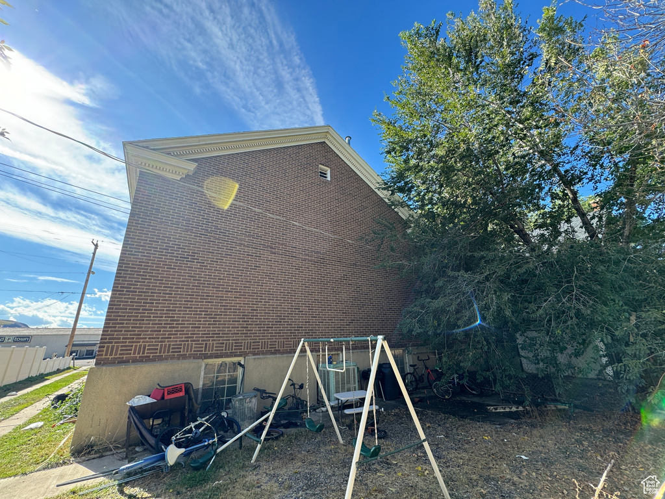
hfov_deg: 102.1
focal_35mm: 14
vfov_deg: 85.7
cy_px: 250
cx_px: 332
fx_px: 269
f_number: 2.2
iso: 40
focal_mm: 2.22
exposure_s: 1/260
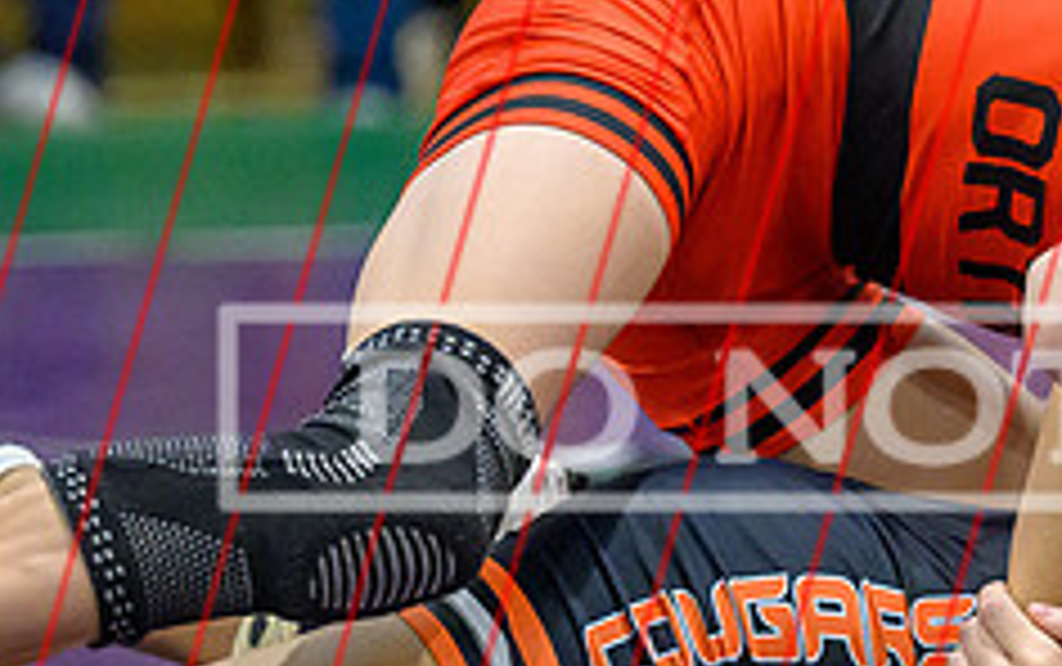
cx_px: 1268
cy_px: 259
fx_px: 11588
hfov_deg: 5.2
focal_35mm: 400
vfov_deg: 3.3
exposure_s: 1/800
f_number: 2.8
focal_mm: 125
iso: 9000
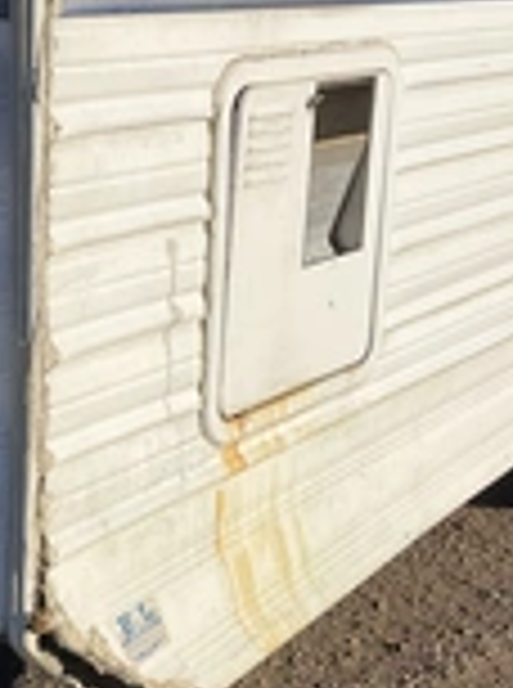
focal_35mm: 76
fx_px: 1508
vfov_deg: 25.7
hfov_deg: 19.1
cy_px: 409
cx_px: 117
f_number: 1.8
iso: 25
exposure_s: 1/3534
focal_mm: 3
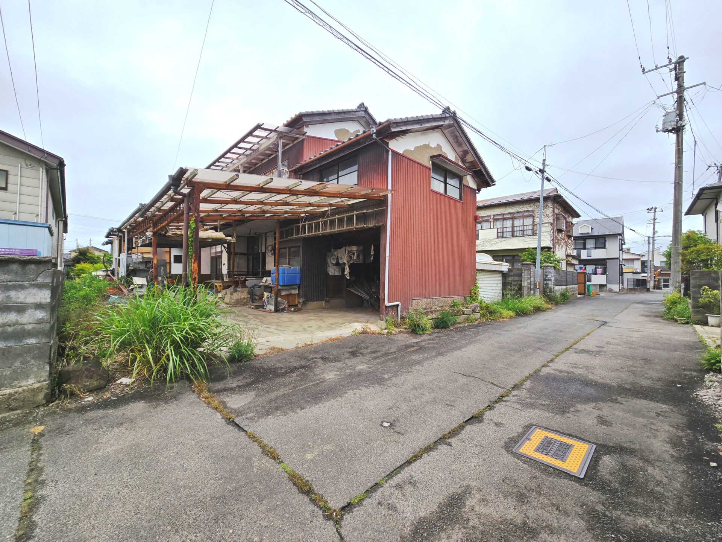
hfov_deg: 106.2
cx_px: 361
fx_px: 271
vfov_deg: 89.9
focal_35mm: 13
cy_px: 271
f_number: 2.2
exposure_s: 1/1904
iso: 50
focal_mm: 2.2
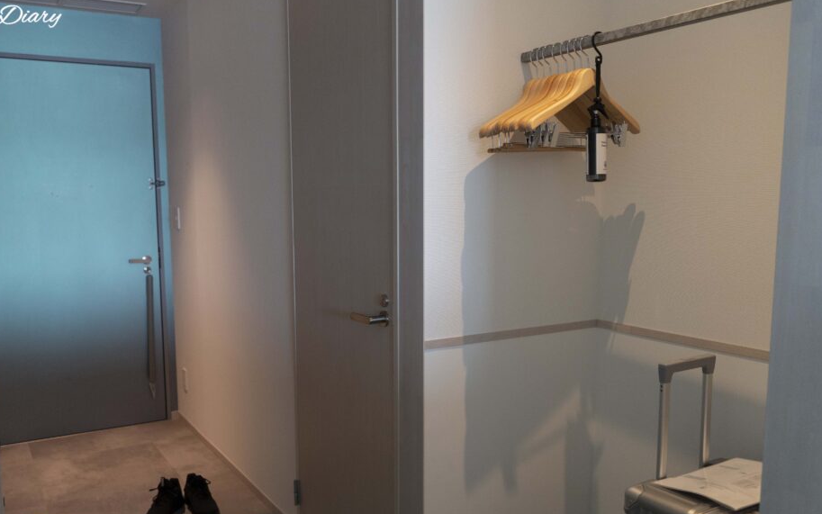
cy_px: 297
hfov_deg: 59.6
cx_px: 380
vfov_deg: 39.3
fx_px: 717
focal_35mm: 32
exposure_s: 1/160
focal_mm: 28
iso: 2500
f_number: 4
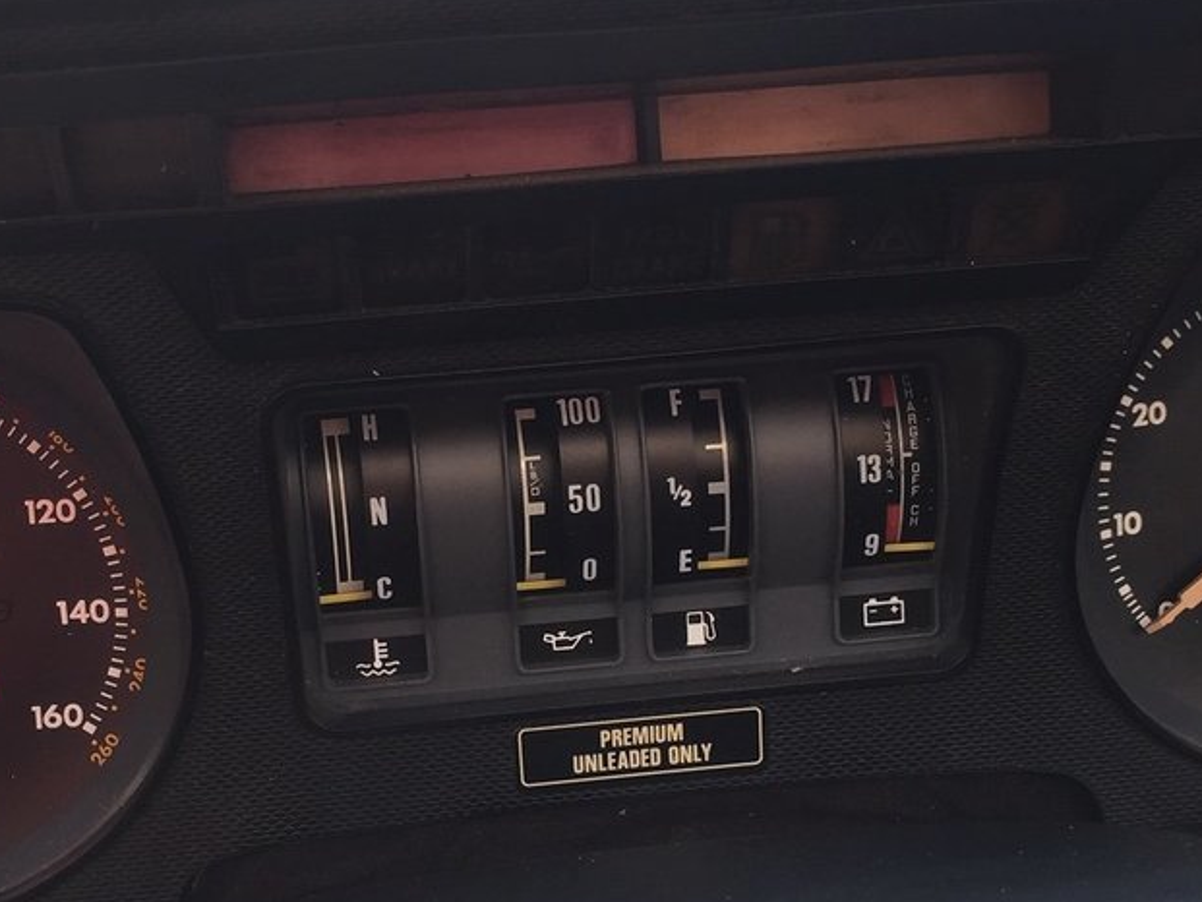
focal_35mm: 56
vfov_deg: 26.0
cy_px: 581
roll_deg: +0.5
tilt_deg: -24.2
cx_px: 610
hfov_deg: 34.3
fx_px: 1945
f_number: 2.2
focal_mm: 4.15
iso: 32
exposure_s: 1/121
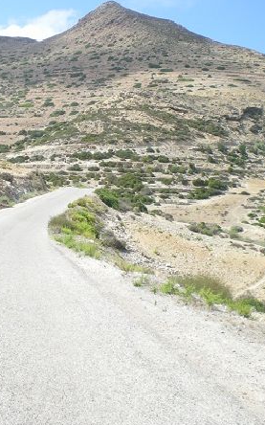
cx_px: 39
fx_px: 683
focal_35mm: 59
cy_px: 210
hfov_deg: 21.6
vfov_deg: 34.6
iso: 50
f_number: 4.6
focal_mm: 6.3
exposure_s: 1/230
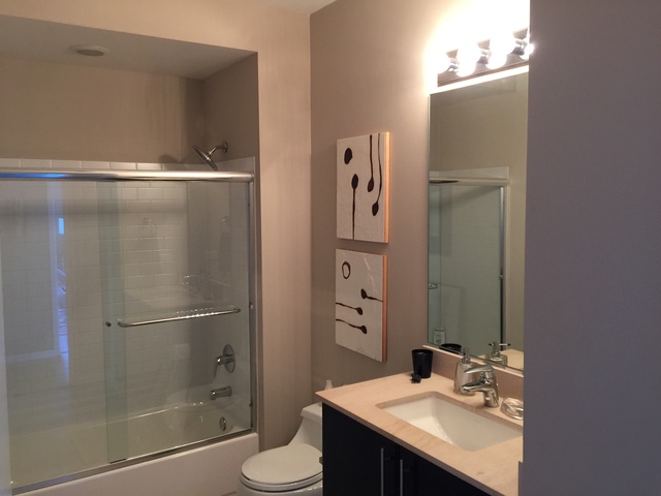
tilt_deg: -4.7
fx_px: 554
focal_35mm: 29
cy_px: 248
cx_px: 330
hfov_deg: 61.7
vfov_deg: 48.2
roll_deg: +0.0
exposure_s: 1/15
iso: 80
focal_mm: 4.15
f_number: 2.2
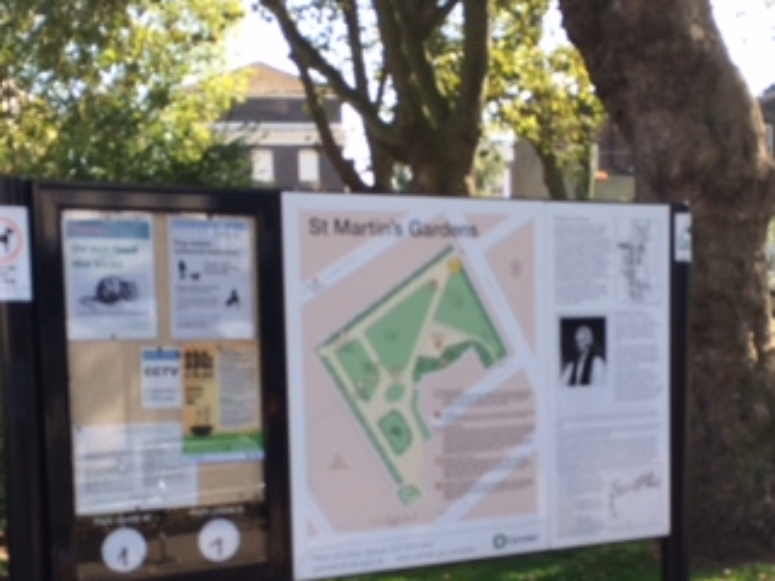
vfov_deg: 24.1
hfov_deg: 32.1
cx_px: 458
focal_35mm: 60
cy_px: 443
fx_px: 1343
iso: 32
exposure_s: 1/394
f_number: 2.2
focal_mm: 4.12
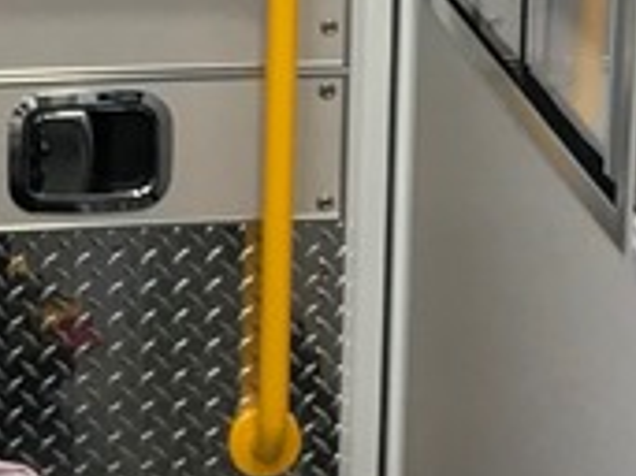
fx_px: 3085
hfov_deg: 11.8
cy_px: -249
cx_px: 223
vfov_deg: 8.6
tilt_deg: -12.0
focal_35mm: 168
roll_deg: +0.5
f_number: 1.8
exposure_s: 1/90
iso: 40
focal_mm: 3.99
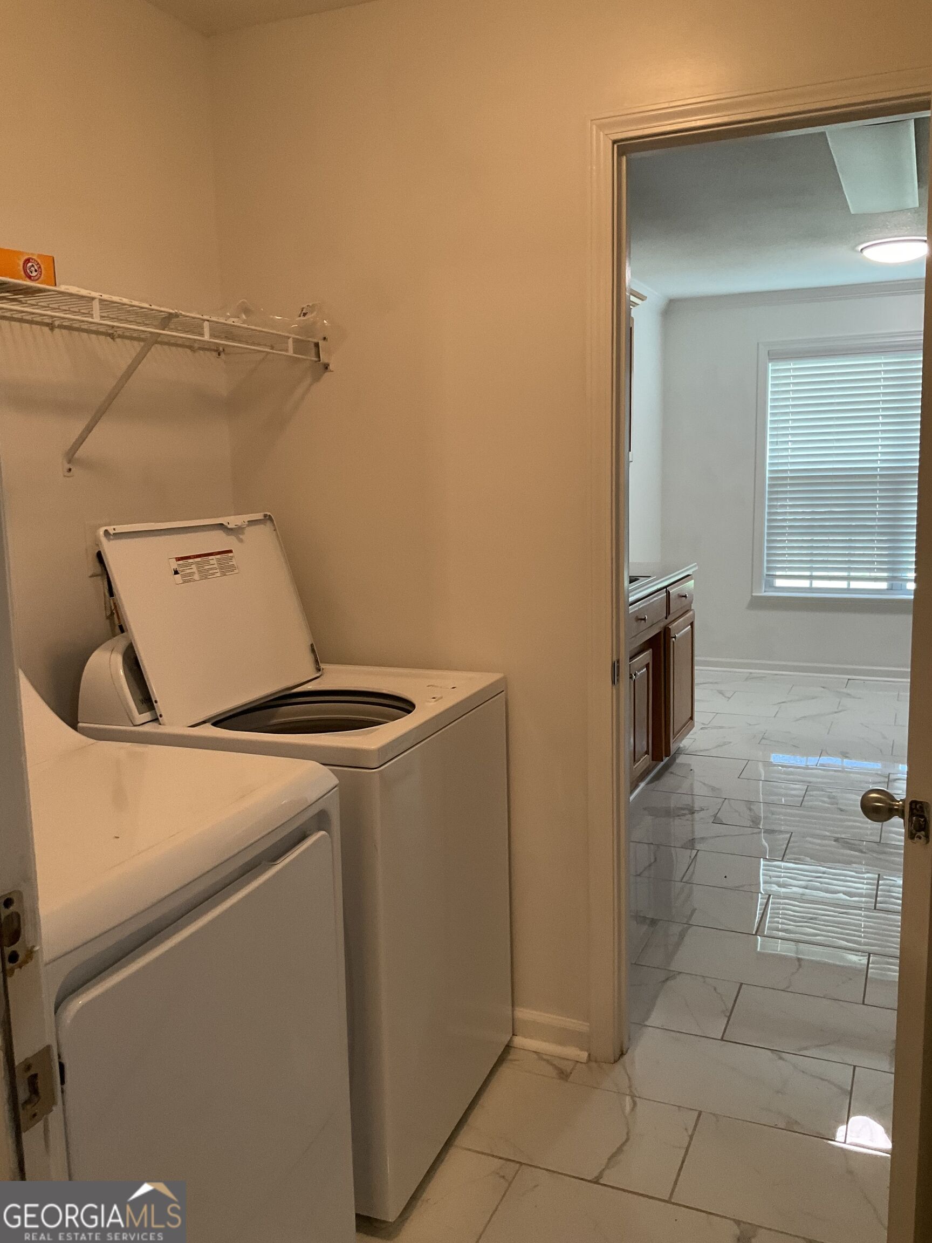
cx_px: 466
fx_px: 1041
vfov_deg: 61.7
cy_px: 622
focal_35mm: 29
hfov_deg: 48.2
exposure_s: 1/60
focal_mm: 3
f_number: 1.8
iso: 100
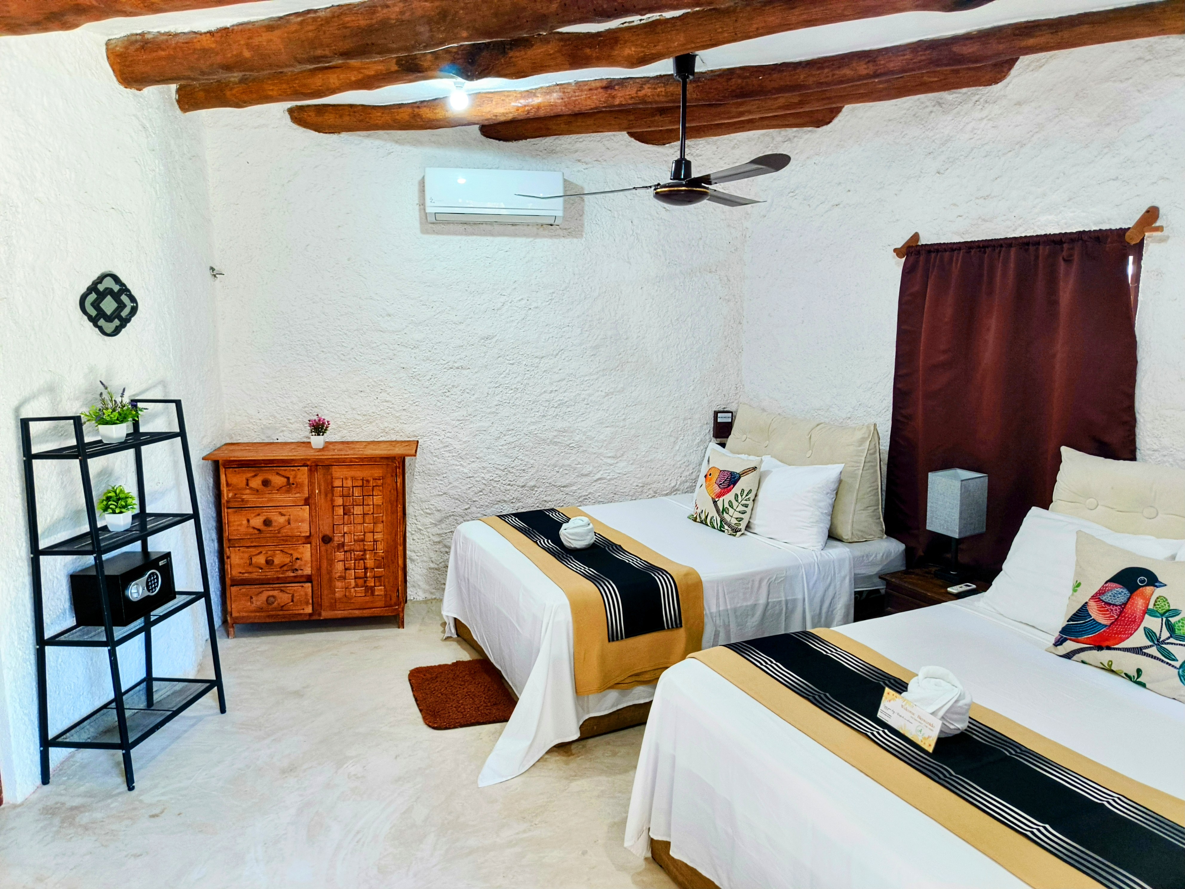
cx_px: 592
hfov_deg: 73.9
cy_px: 444
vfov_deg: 58.9
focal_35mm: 23
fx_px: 787
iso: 850
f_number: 1.75
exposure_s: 1/60
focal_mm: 5.25
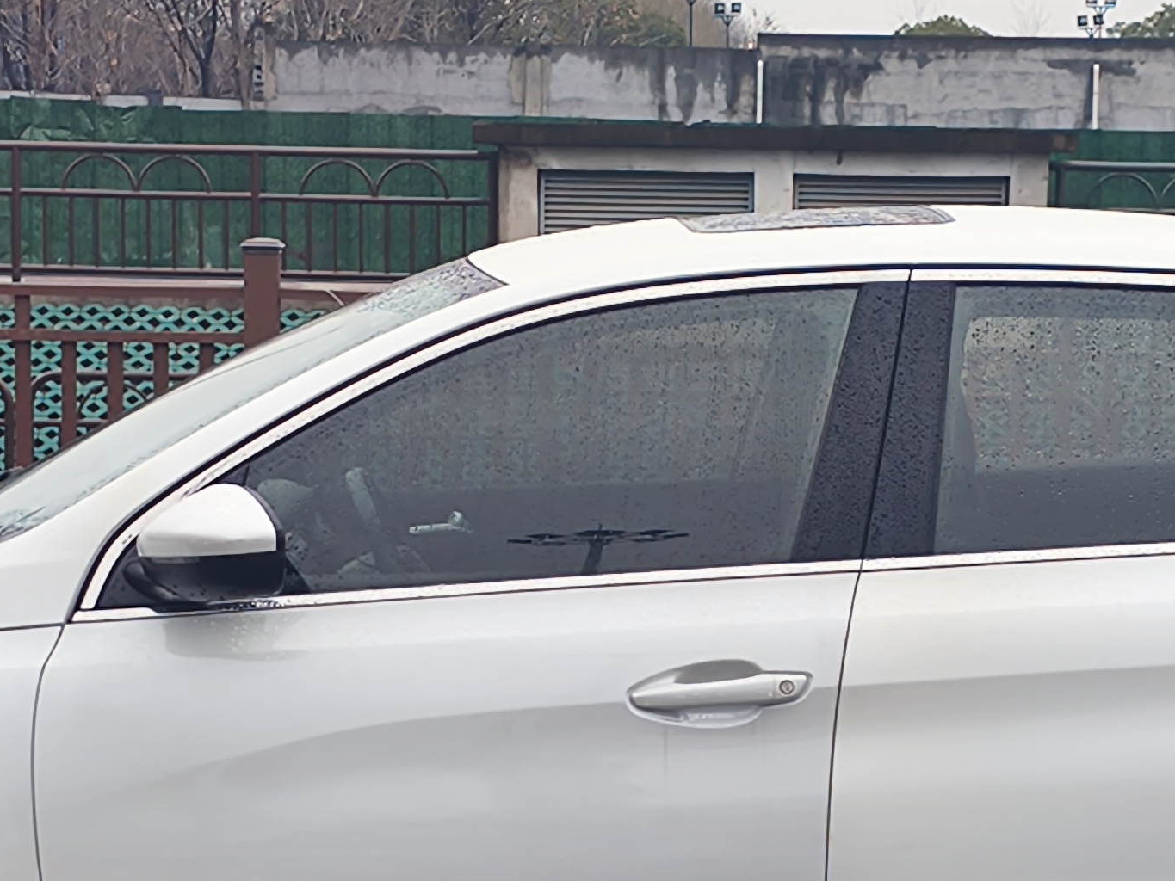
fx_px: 4277
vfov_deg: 11.7
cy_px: 711
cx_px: 753
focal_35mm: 126
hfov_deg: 15.6
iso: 80
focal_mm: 5.84
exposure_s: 1/100
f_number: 1.6
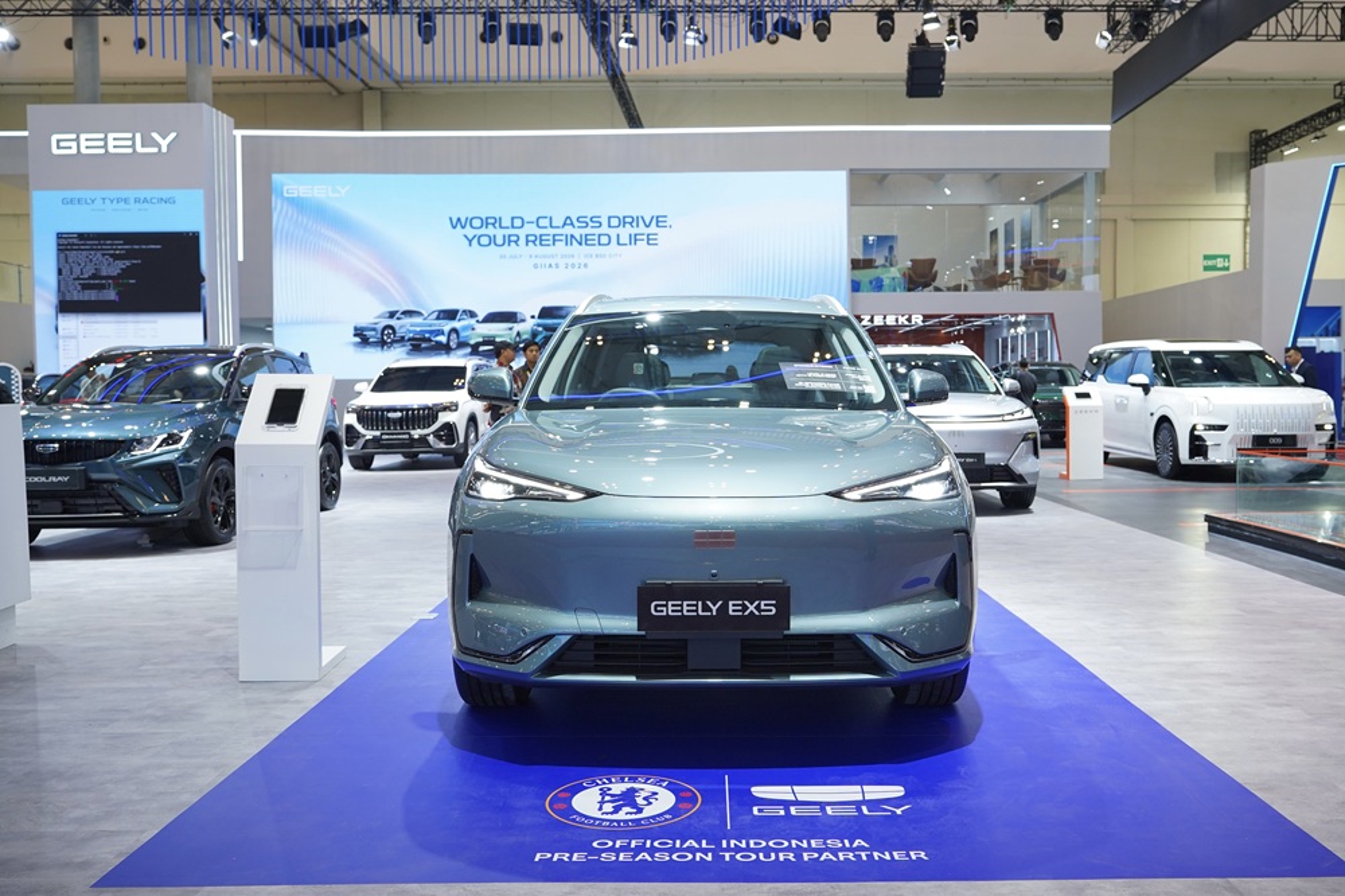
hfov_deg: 65.5
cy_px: 448
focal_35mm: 28
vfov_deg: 46.4
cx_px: 672
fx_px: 1046
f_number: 4
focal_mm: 28
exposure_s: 1/125
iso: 500
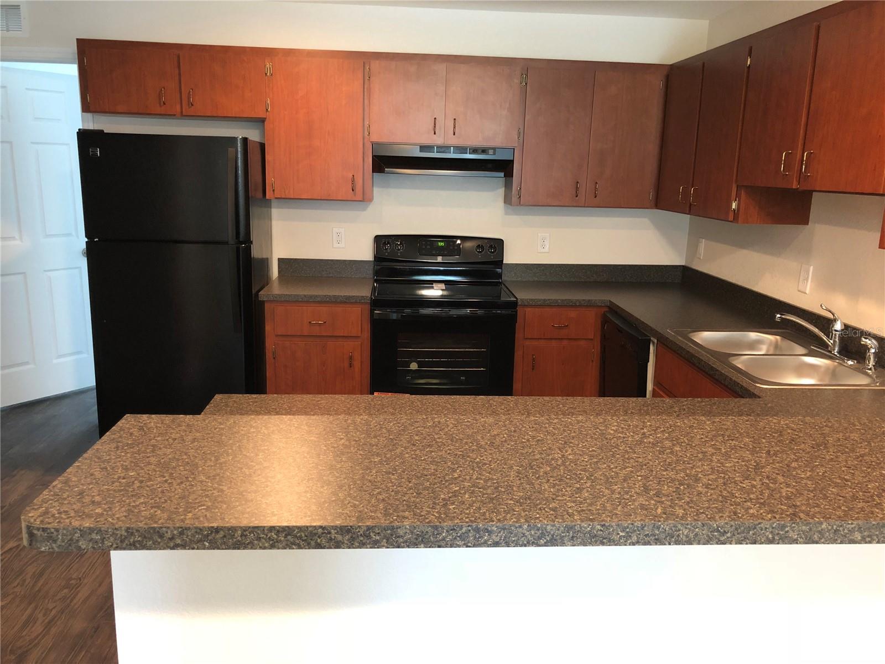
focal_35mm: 28
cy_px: 332
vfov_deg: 49.7
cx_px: 442
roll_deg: -1.4
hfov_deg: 63.4
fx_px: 716
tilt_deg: -12.2
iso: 80
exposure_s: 1/6
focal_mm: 4
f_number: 1.8
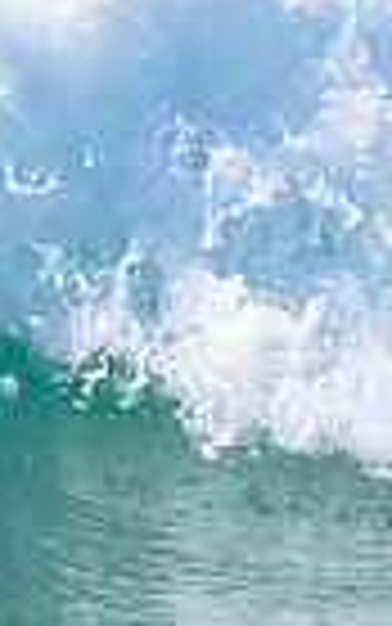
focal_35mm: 1963
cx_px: -897
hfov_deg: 0.7
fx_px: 33519
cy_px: -7
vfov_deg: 1.1
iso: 720
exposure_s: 1/2000
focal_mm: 460
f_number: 10
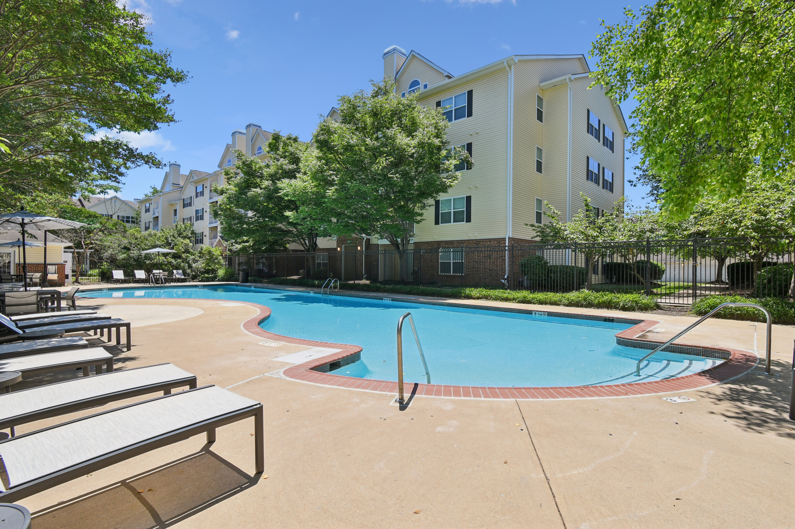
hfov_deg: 93.3
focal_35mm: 17
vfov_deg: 70.4
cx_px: 398
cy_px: 264
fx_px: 375
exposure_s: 1/200
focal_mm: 11.5
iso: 200
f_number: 9
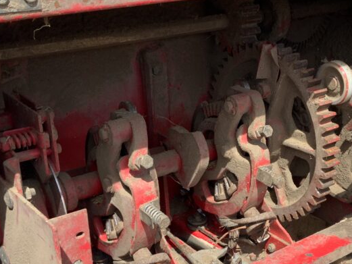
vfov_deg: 25.5
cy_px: 182
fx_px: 580
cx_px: 238
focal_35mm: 57
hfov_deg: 33.4
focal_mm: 3
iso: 16
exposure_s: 1/759
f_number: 1.8
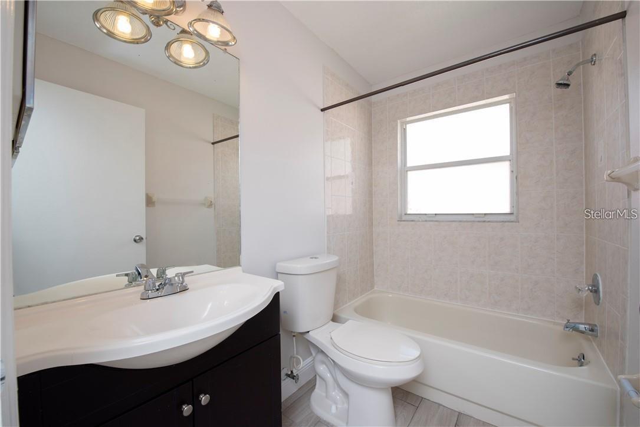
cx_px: 320
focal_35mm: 14
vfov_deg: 81.2
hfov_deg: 104.2
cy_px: 214
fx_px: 249
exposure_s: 1/50
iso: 400
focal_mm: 14
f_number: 10
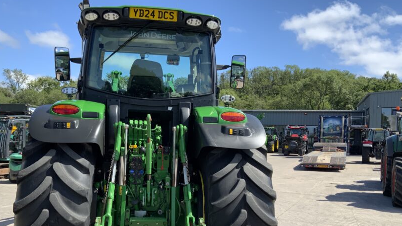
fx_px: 426
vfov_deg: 29.5
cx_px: 177
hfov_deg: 50.4
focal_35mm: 40
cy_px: 152
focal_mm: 3
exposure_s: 1/1195
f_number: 1.8
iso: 16
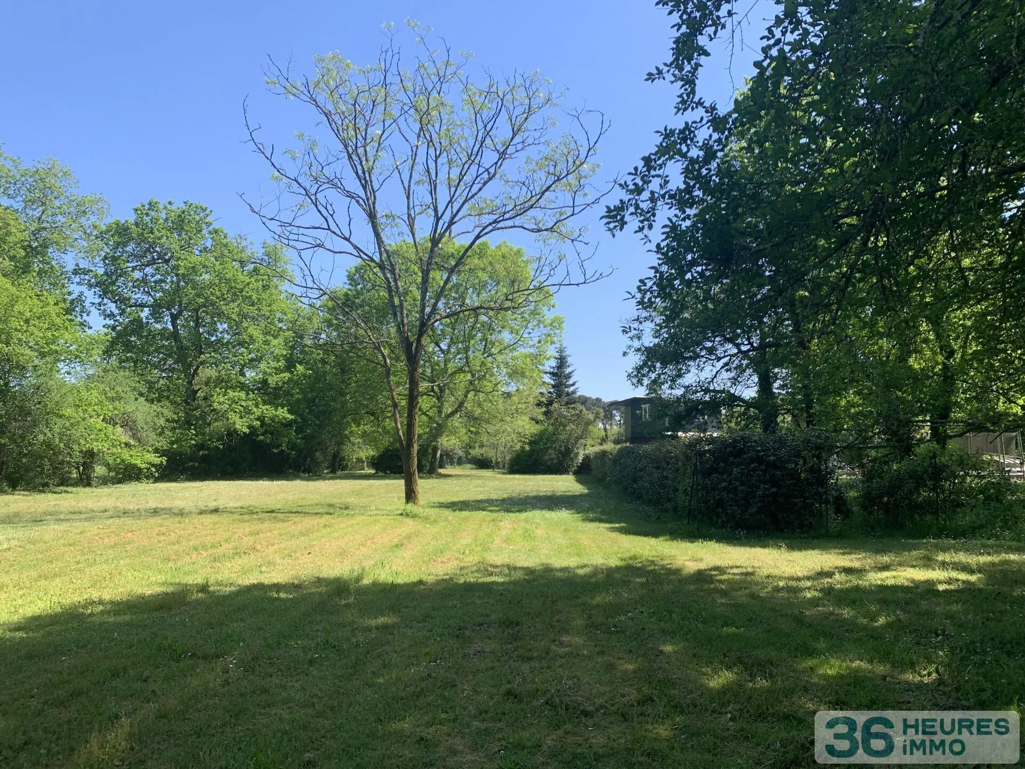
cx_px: 512
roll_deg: -0.9
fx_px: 770
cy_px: 384
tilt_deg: +5.8
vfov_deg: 53.1
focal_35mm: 26
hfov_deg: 67.3
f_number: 1.8
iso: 25
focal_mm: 4.25
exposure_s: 1/1136
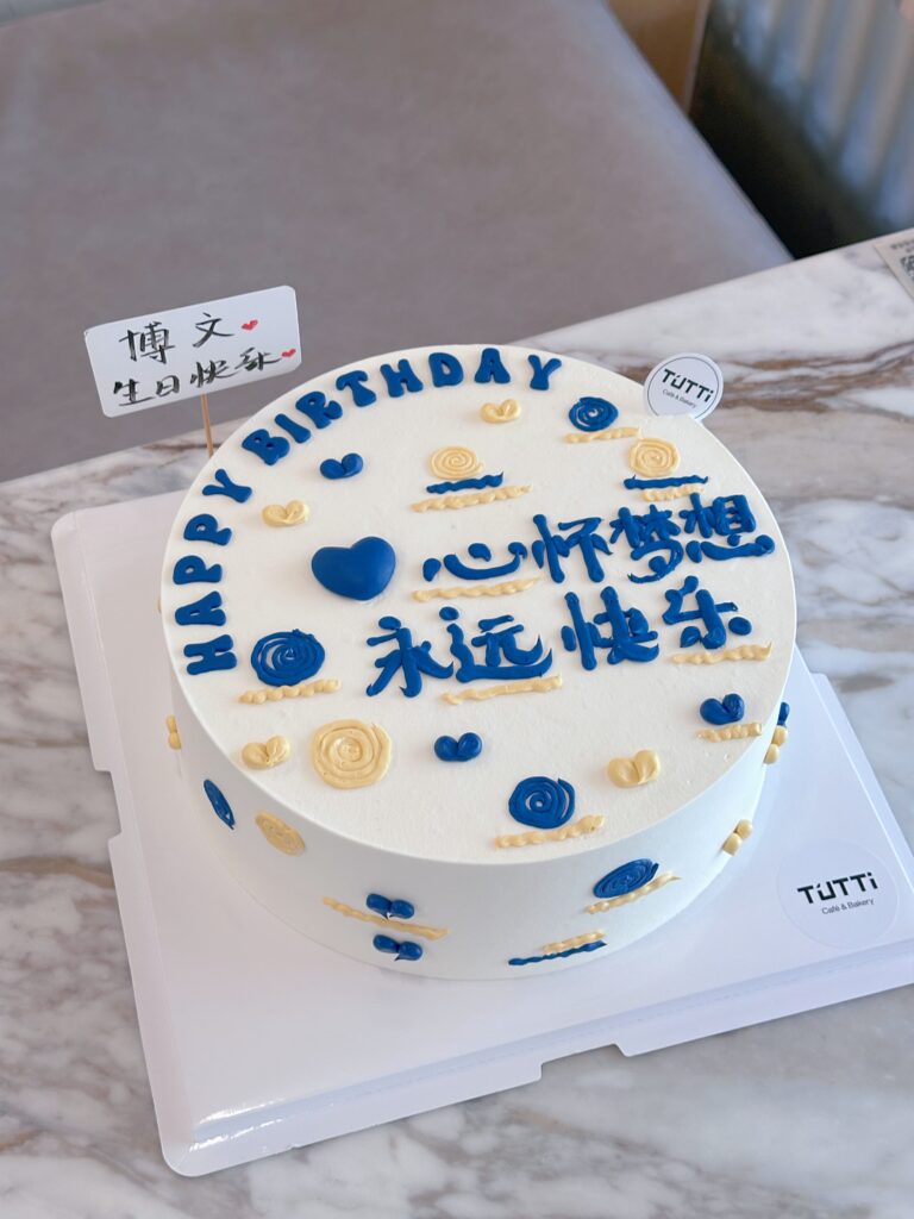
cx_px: 457
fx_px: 1690
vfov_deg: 39.7
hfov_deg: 30.3
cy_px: 610
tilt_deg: -53.8
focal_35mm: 48
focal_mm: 6.86
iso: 80
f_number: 1.78
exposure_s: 1/50
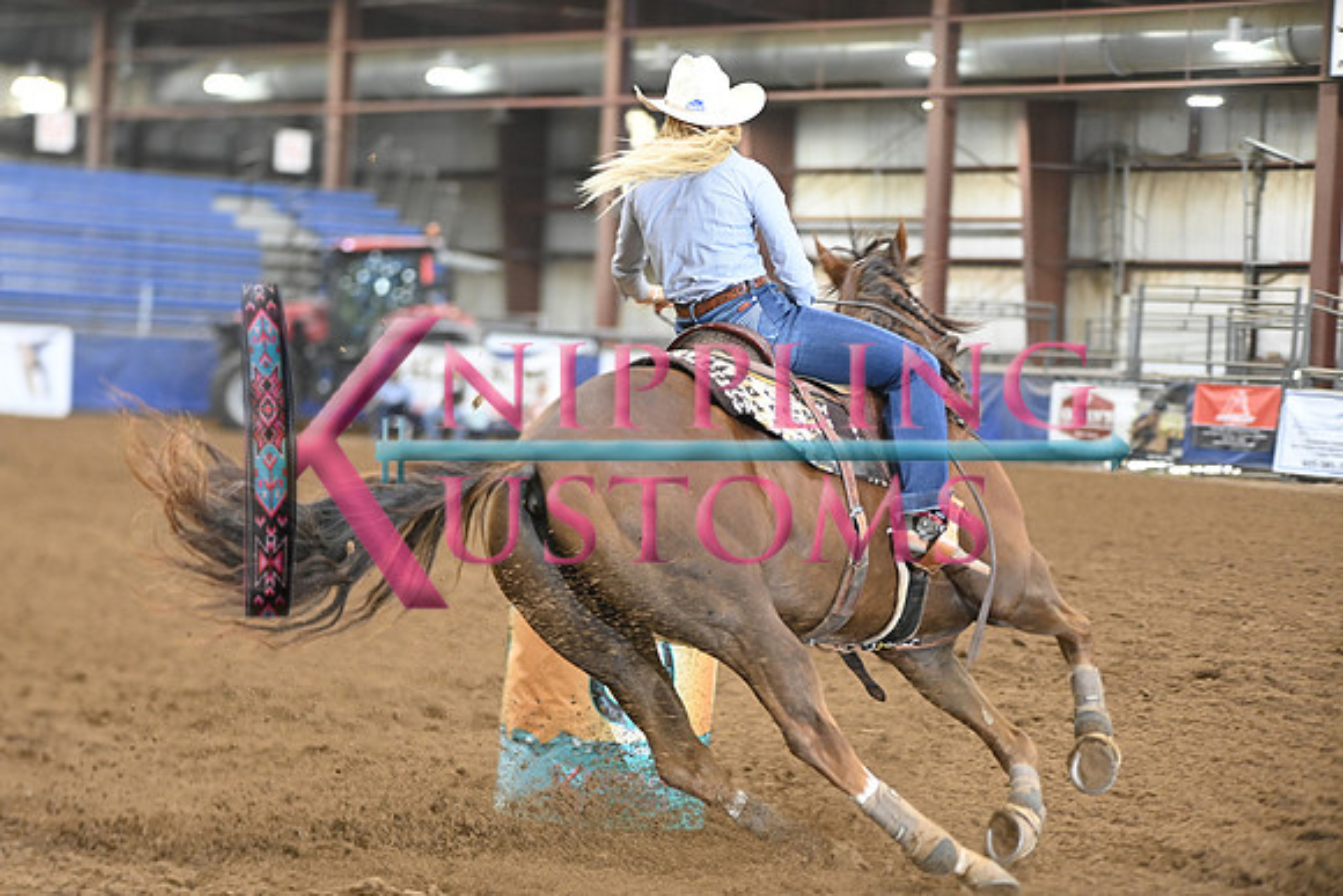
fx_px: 3918
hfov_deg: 19.5
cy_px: 448
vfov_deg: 13.0
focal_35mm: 105
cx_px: 672
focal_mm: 105
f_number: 2.8
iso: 3200
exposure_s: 1/250
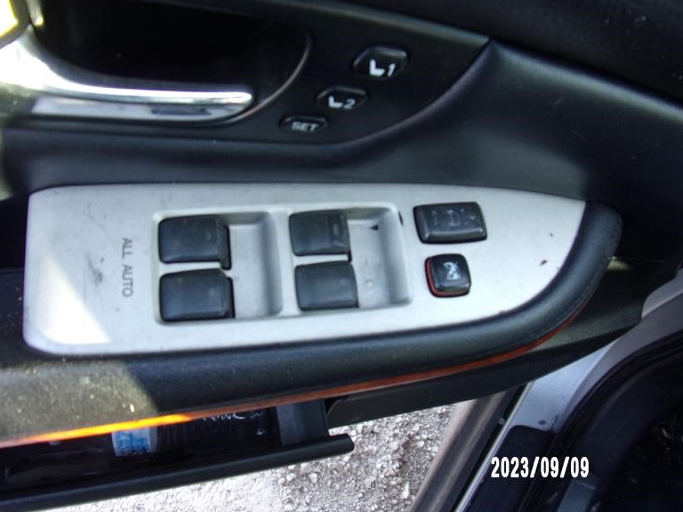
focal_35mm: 25
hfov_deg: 69.4
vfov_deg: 54.9
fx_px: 493
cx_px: 338
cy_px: 260
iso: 141
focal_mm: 4.3
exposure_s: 1/34
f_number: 3.3
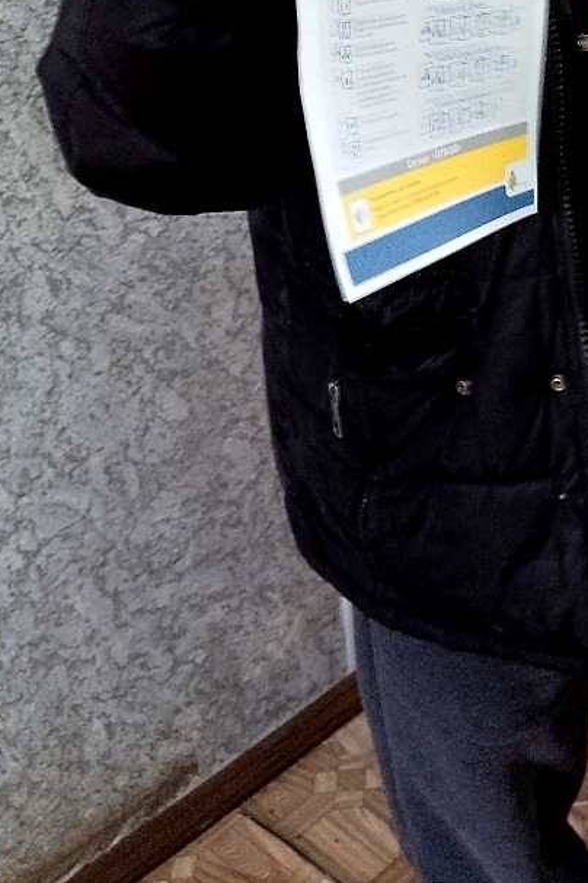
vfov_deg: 28.9
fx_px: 1570
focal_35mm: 64
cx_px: 555
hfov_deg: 20.7
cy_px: -50
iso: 756
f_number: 2.2
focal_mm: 3.43
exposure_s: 1/20
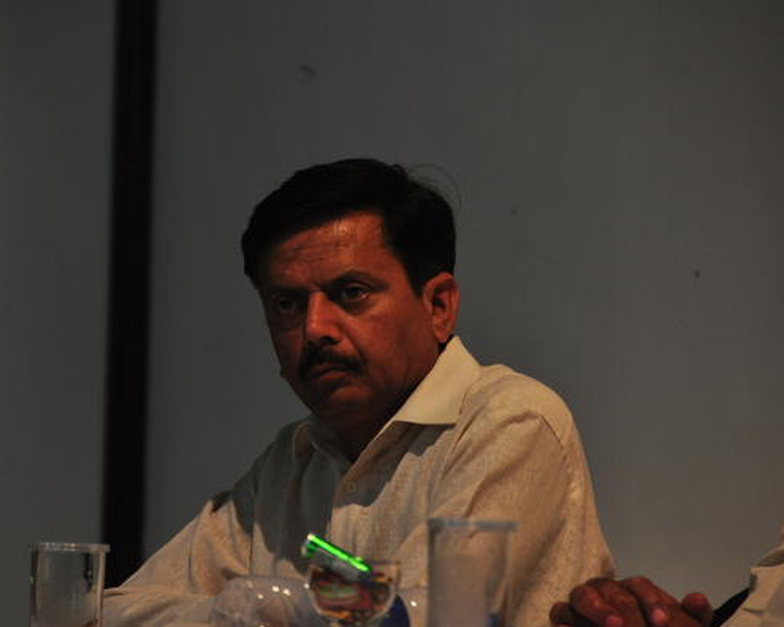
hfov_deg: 6.7
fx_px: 6729
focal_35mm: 290
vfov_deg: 5.3
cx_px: 326
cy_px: 314
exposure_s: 1/100
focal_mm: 170
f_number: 5.6
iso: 800
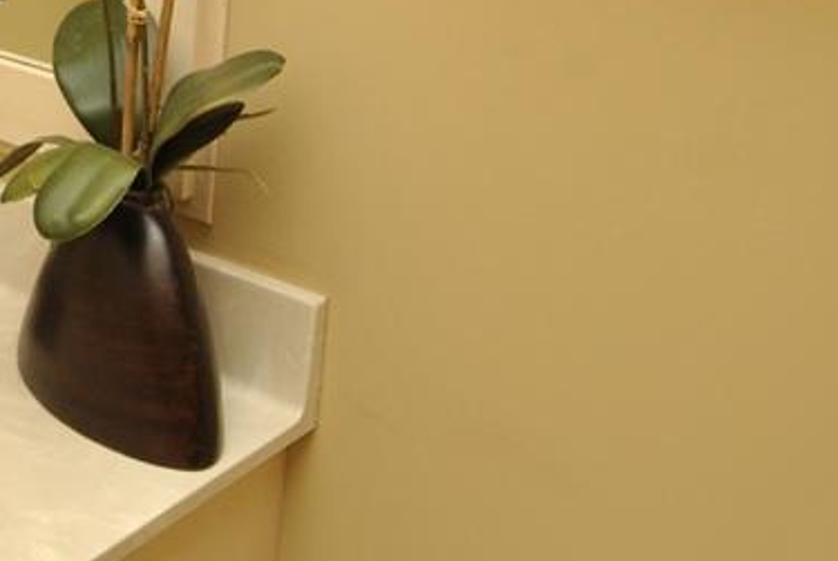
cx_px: -125
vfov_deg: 20.7
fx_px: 1491
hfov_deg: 28.1
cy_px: 23
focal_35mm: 64
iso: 200
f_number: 5.6
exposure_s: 1/200
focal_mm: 10
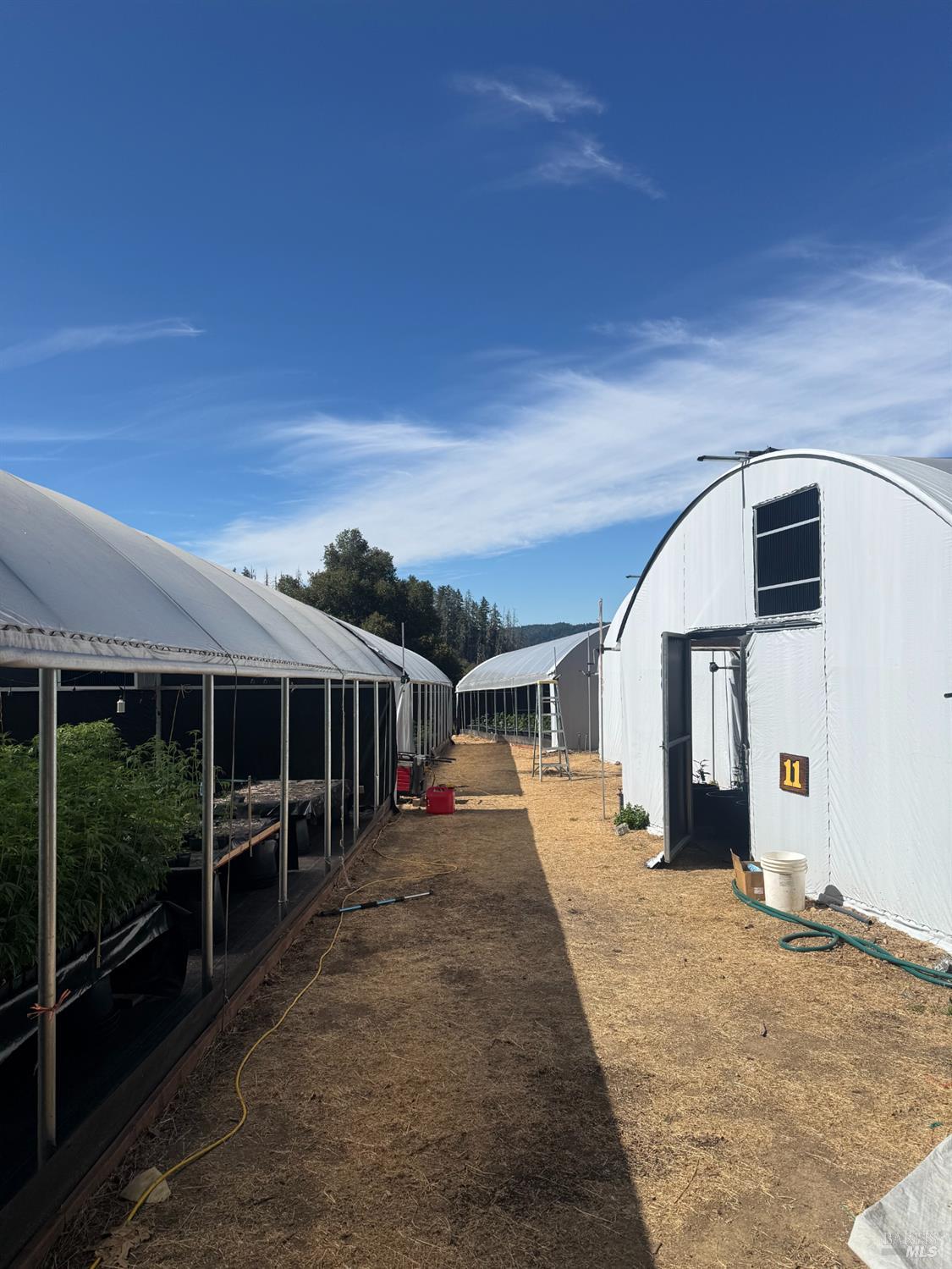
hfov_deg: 56.8
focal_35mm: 24
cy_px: 634
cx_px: 476
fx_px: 880
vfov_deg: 71.6
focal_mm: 6.76
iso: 80
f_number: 1.78
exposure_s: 1/8130
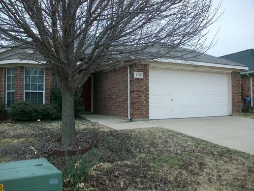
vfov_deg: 44.2
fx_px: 235
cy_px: 96
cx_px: 127
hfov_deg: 56.8
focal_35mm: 32
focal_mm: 5.7
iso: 228
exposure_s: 1/500
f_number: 2.8
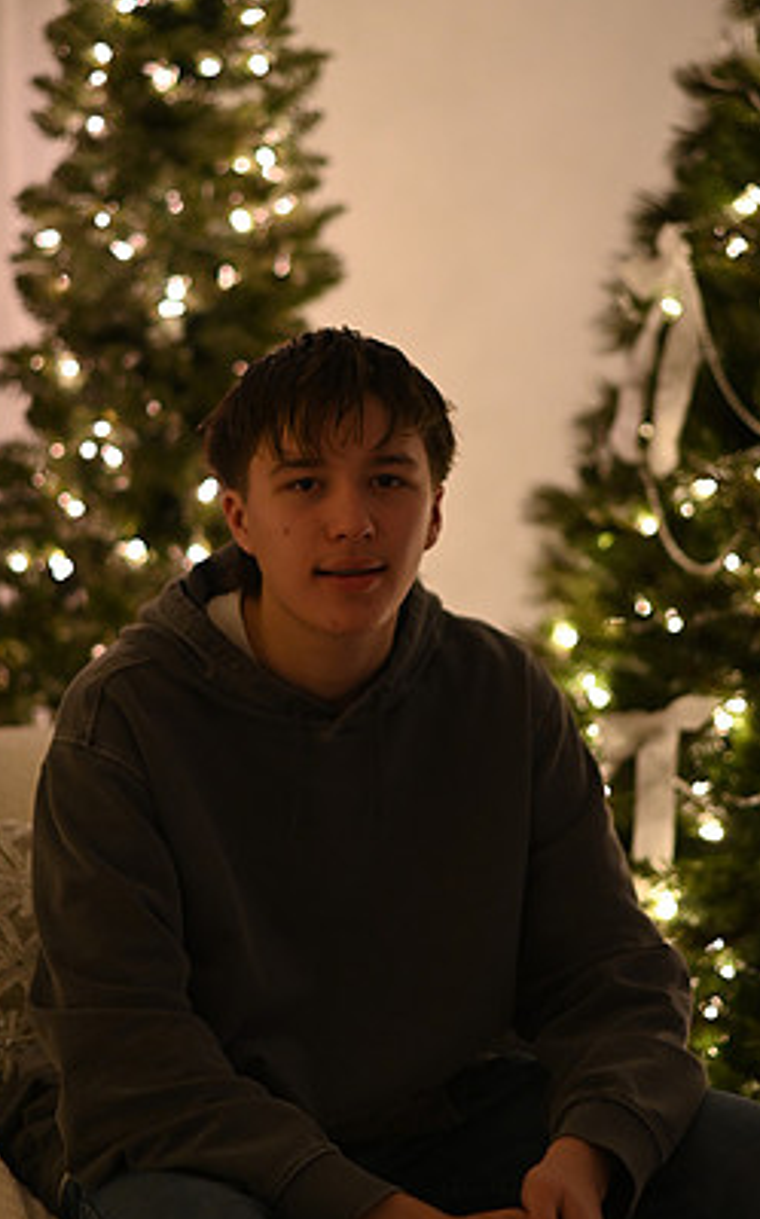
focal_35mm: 74
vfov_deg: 27.8
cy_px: 529
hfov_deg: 17.6
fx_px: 2455
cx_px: 421
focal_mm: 50
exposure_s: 1/100
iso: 1600
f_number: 1.8
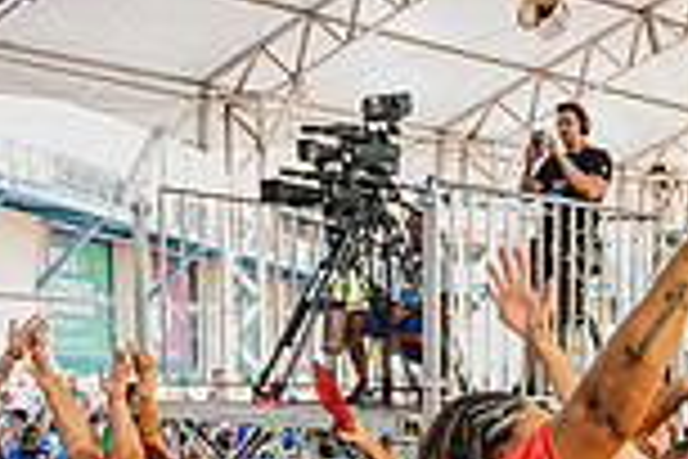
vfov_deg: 14.2
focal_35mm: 91
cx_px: 904
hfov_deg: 20.4
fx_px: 1739
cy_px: 648
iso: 1600
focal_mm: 24
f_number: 4
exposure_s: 1/250
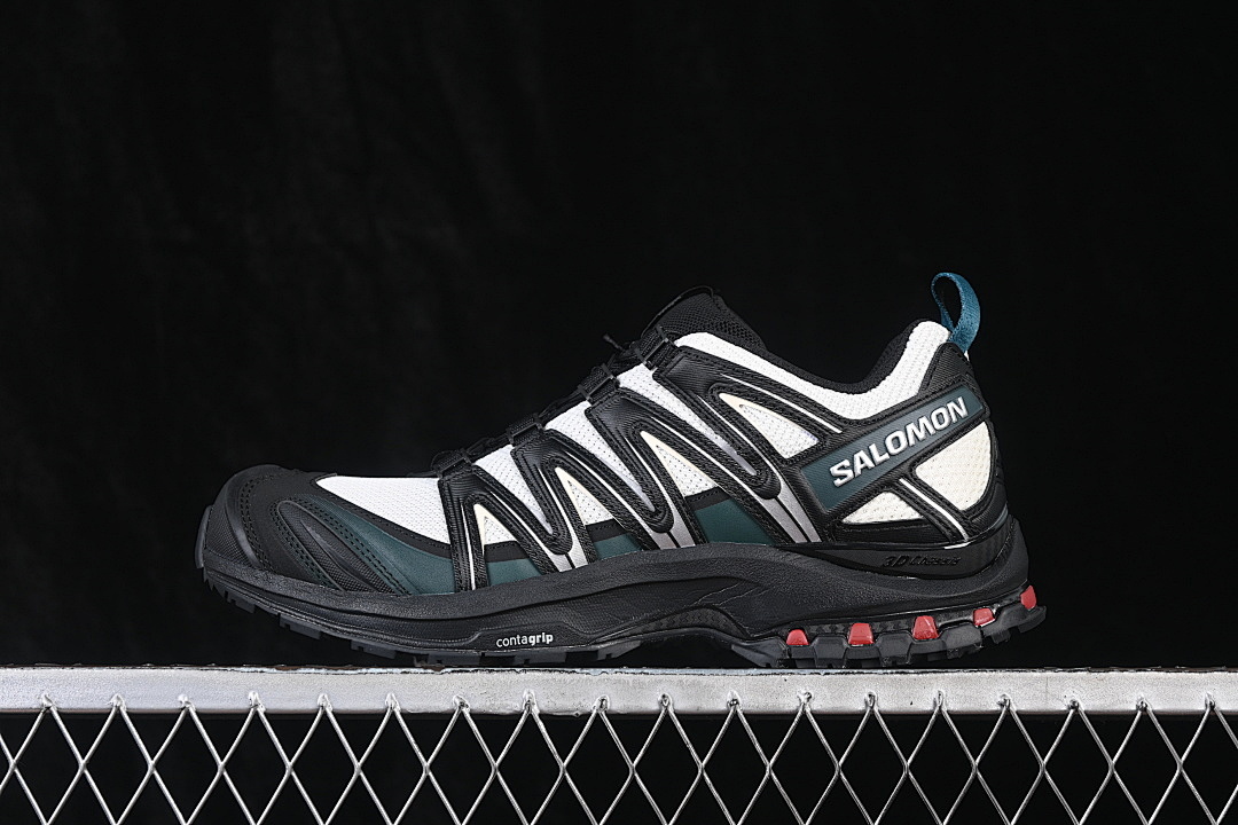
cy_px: 412
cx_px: 619
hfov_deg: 27.0
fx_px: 2579
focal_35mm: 75
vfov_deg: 18.2
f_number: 6.3
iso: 160
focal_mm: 50
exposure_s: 1/60
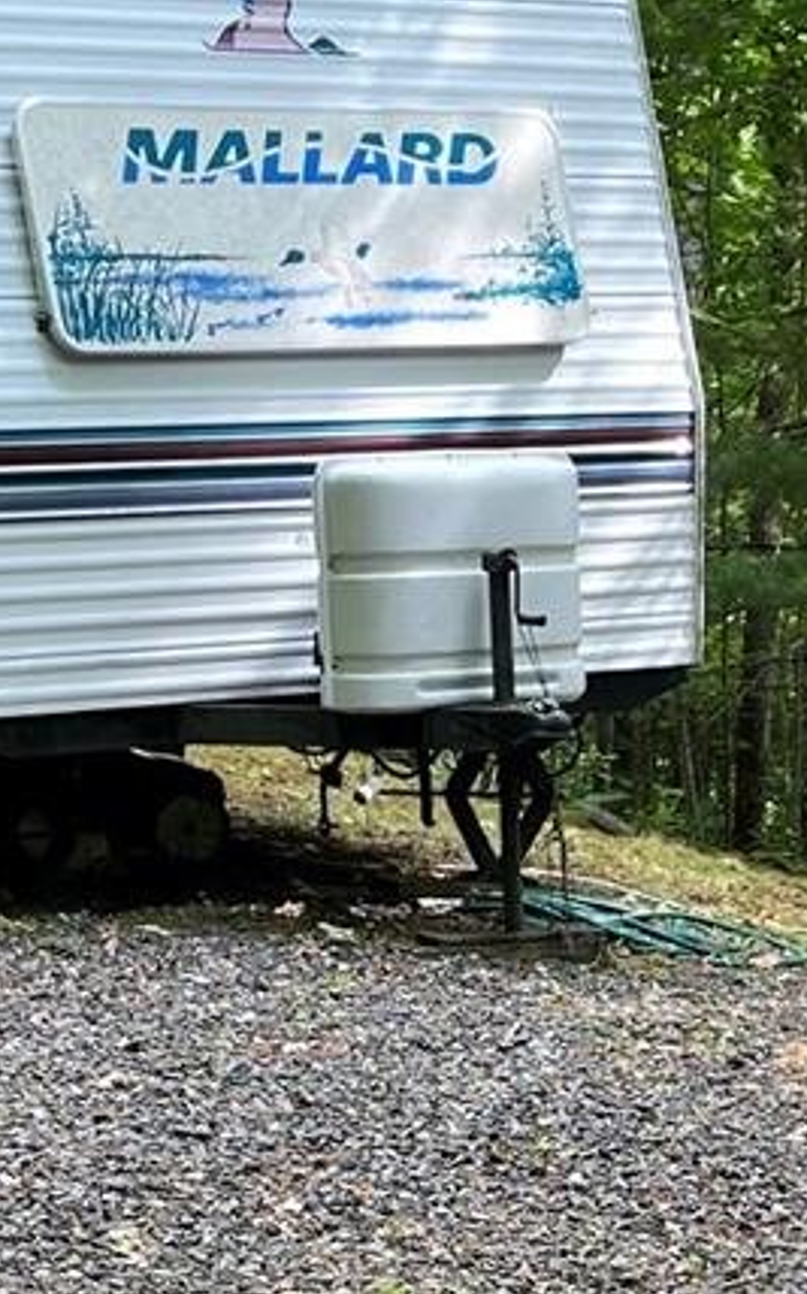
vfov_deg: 20.3
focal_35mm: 99
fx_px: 3488
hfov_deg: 13.1
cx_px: 662
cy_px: 1300
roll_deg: +1.5
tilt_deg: -14.7
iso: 40
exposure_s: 1/124
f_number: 1.6
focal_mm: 5.1
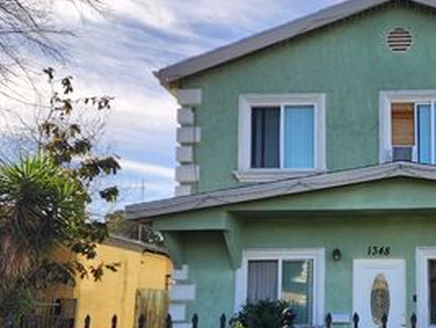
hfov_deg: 40.8
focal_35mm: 43
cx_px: 382
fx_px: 542
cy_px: 239
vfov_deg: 33.1
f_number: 1.8
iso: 12
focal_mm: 6.4
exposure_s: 1/769
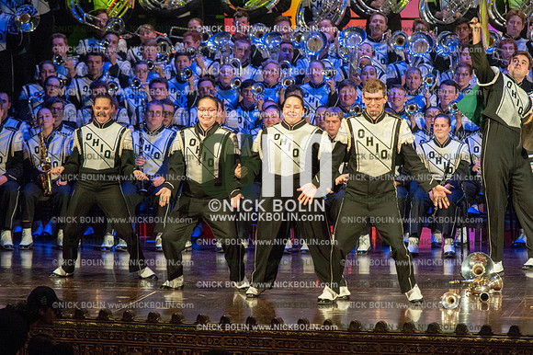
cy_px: 178
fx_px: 3699
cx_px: 266
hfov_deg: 8.2
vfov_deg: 5.5
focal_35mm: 250
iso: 8000
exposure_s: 1/250
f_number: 5.6
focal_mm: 250
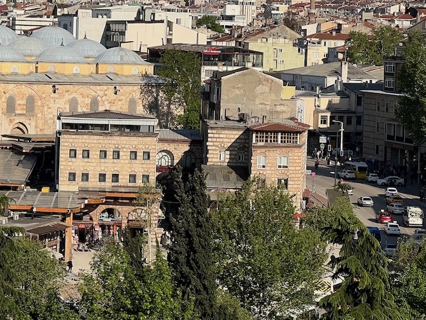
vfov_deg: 10.5
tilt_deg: +0.5
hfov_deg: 14.0
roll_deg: -1.5
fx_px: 1723
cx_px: 71
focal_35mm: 140
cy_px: 33
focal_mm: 9
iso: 32
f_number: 2.8
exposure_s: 1/911
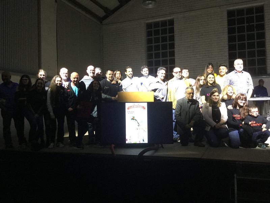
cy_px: 102
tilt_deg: +0.4
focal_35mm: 31
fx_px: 242
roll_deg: +0.5
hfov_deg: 58.4
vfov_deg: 45.4
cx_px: 135
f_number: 2.4
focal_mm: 3.3
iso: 125
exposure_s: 1/33
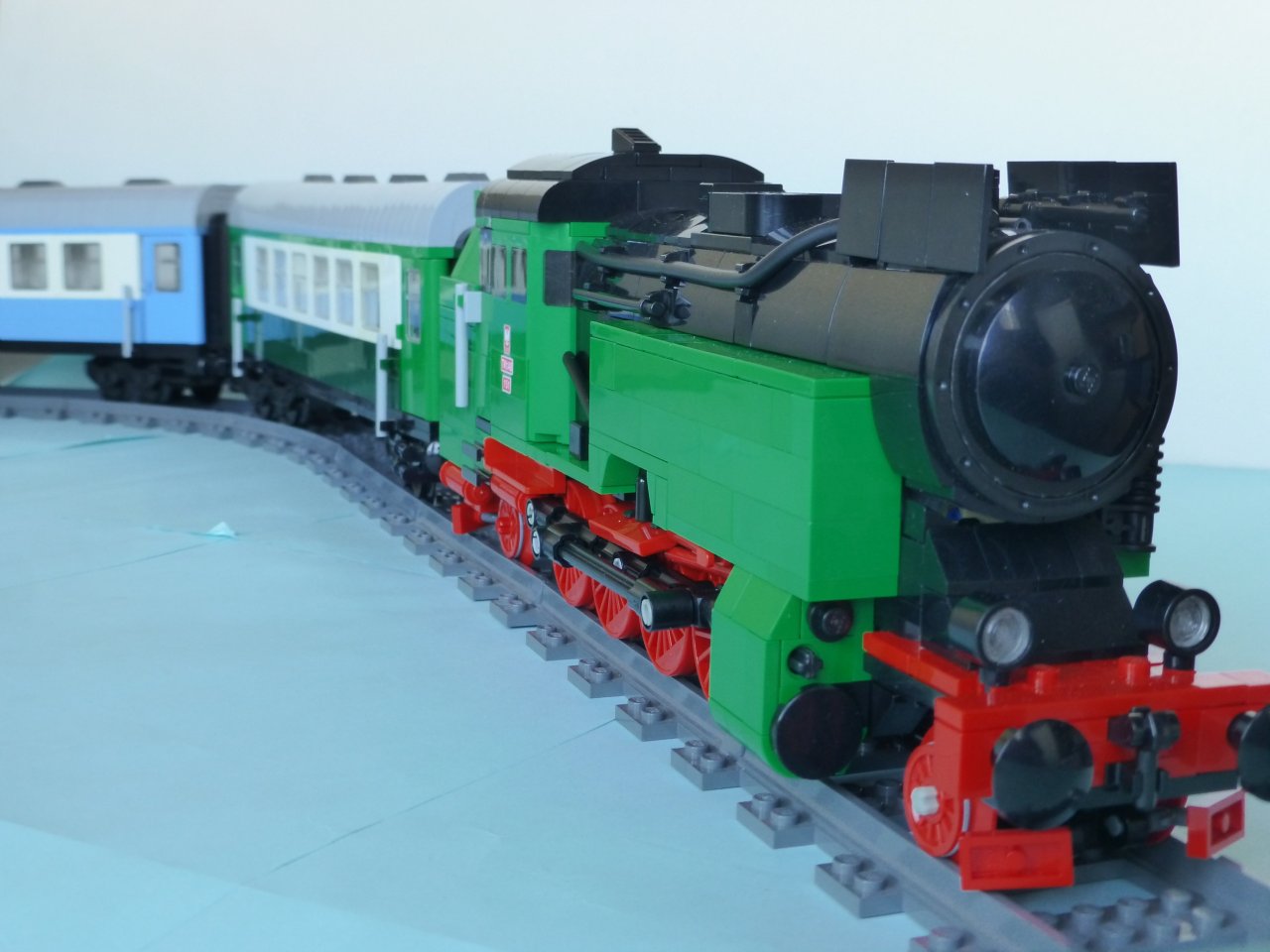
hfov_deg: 37.5
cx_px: 635
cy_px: 476
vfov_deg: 28.6
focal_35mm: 51
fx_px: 1871
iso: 400
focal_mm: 9
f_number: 4.4
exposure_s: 1/30
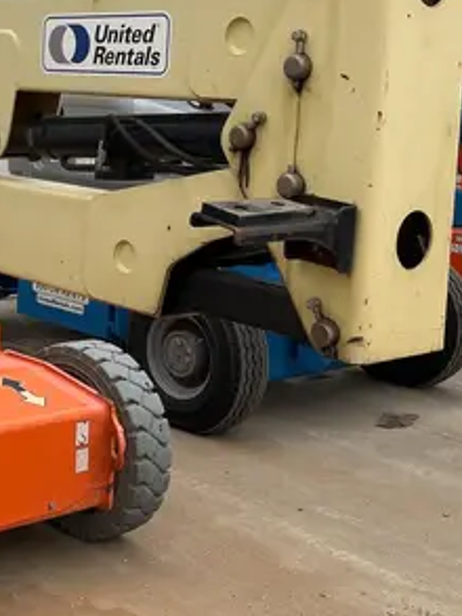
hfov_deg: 21.4
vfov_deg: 29.5
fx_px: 1156
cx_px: -50
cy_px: 192
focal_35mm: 65
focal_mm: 5.1
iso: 50
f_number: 1.6
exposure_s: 1/312
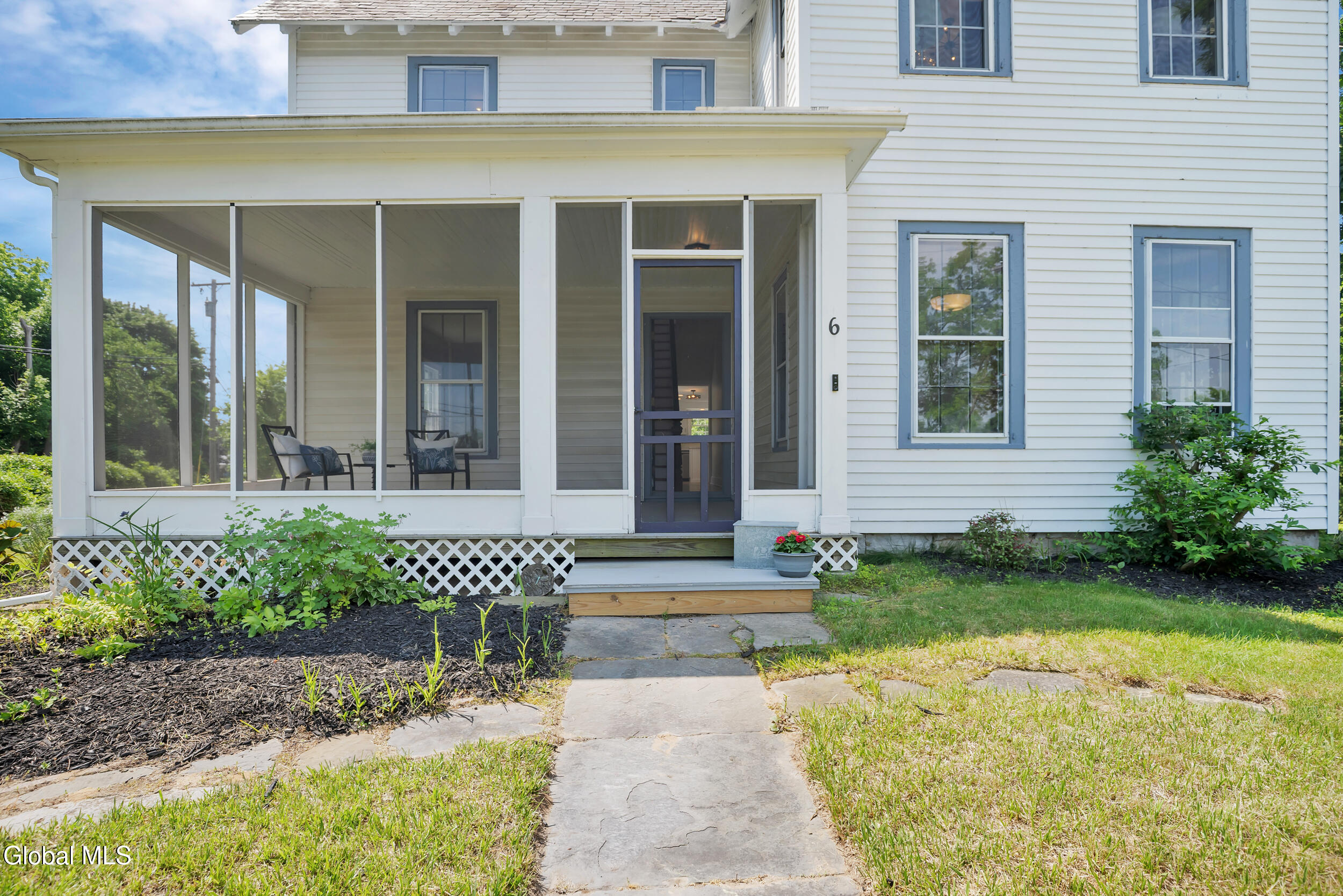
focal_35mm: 16
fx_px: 597
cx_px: 672
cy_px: 448
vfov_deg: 73.8
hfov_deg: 96.7
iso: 250
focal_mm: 16
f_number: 4.5
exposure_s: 1/1250
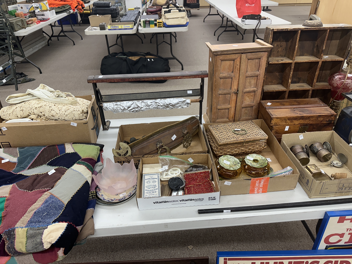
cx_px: 176
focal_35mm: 24
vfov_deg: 56.8
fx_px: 244
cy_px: 132
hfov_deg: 71.6
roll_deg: +1.4
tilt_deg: -31.9
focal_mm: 6.86
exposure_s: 1/120
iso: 125
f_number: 1.78
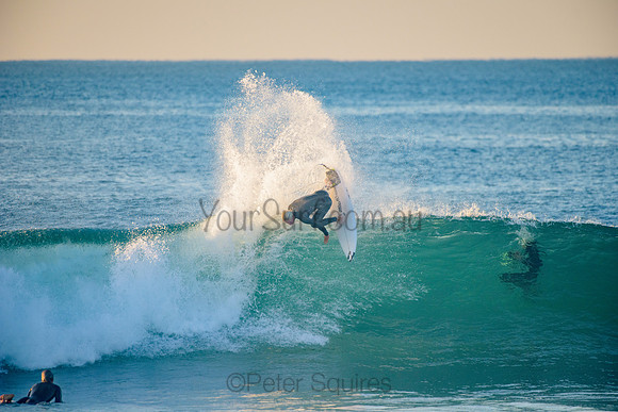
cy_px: 206
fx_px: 8585
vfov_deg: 2.8
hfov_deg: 4.1
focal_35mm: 500
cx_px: 309
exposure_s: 1/1250
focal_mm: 500
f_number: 5.6
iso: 640
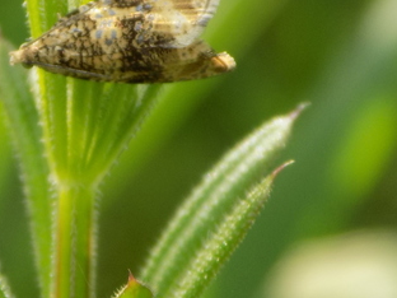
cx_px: 73
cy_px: 98
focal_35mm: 323
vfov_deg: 4.6
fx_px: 3704
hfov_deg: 6.1
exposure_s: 1/100
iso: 80
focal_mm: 20.9
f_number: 4.8
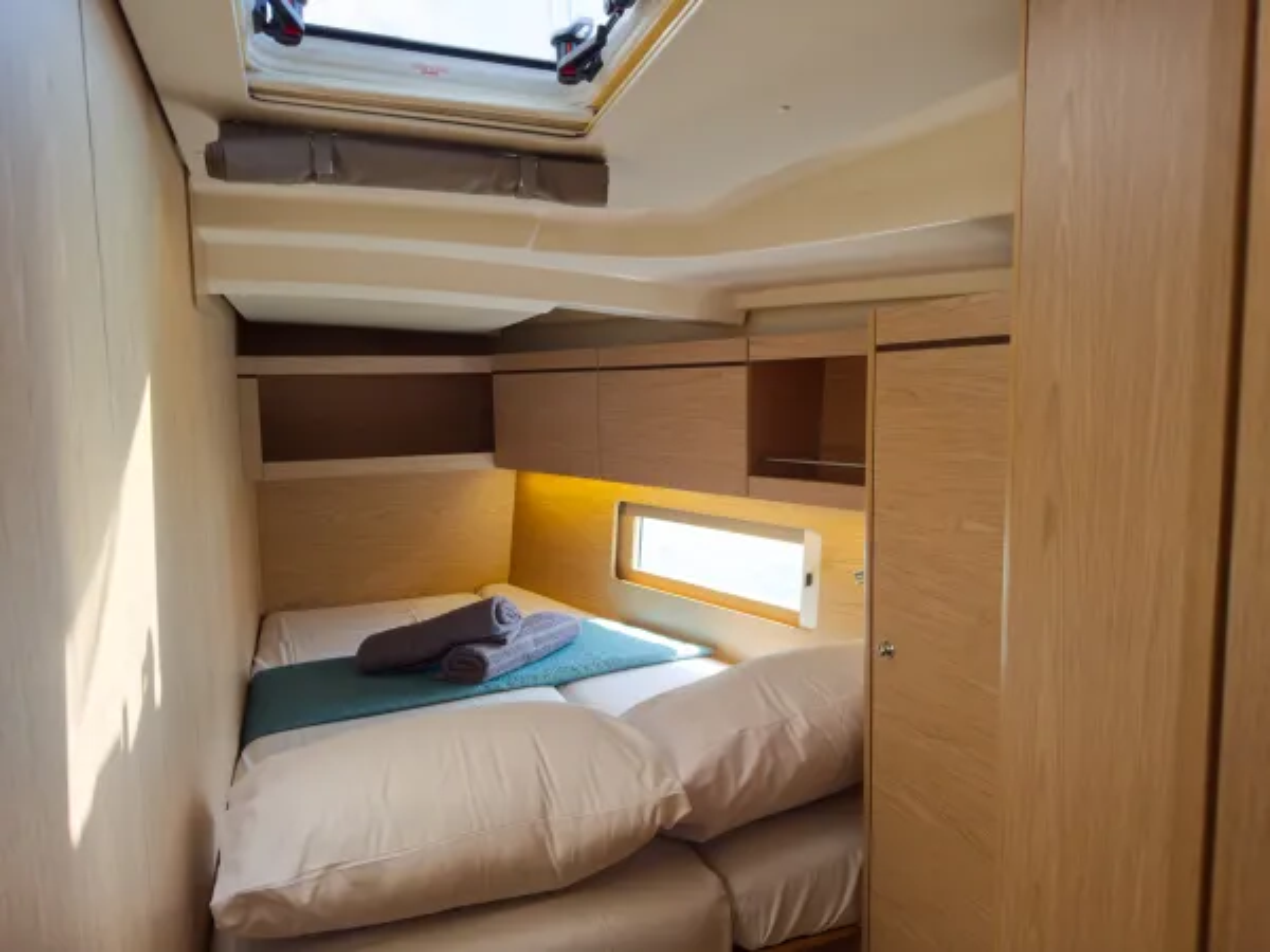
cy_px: 476
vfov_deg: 56.8
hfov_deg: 71.6
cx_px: 635
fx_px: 881
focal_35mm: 24
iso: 125
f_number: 1.8
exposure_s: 1/160
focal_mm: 6.9
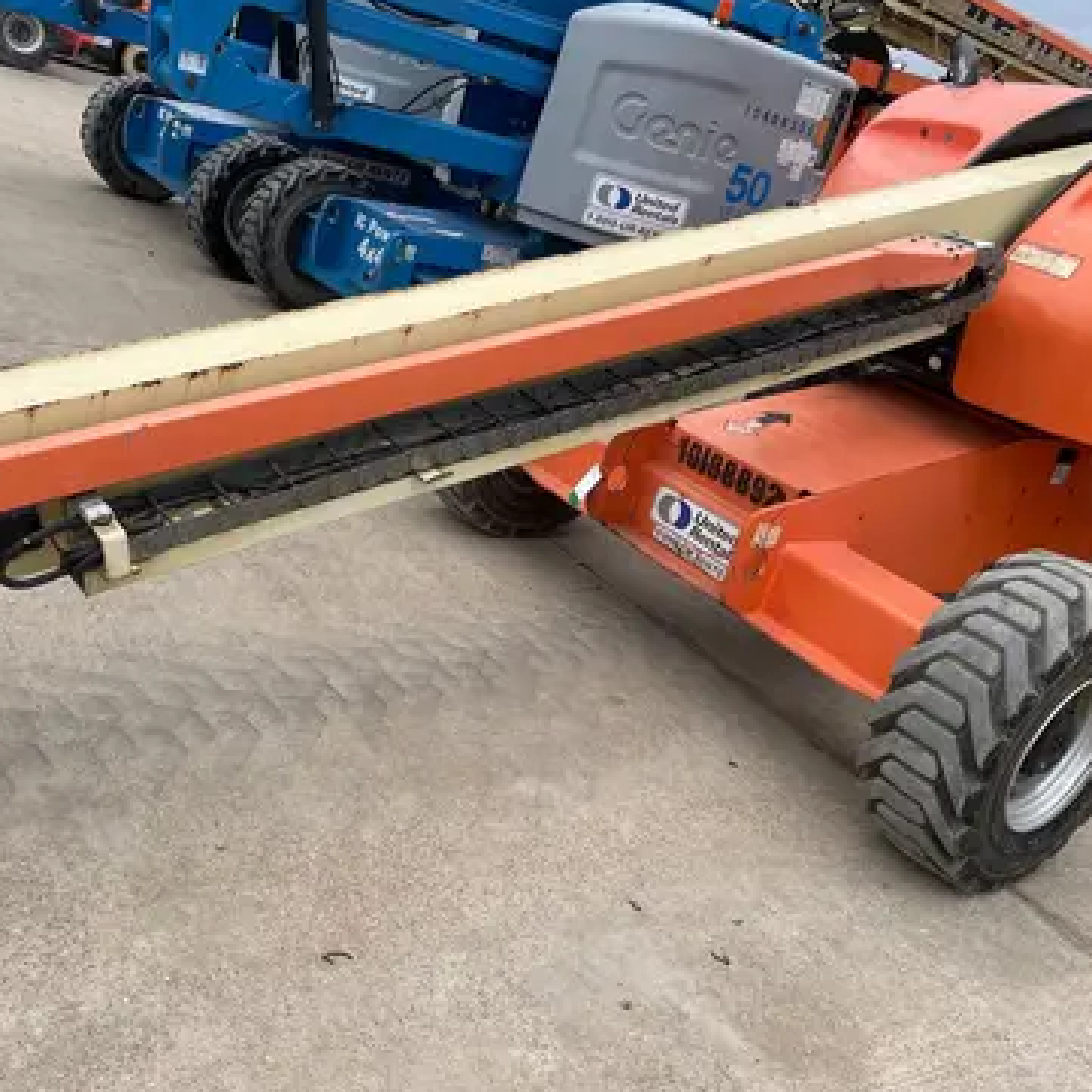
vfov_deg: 47.2
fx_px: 1249
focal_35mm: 35
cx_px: 469
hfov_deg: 47.1
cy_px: 540
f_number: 1.6
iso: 50
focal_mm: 4.2
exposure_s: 1/1490
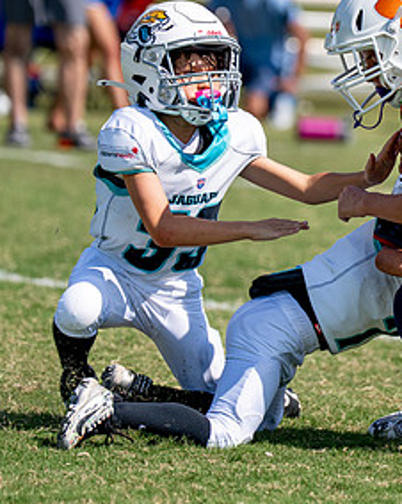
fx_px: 7548
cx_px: 413
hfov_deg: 3.0
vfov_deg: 3.8
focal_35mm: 507
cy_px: 110
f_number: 2.8
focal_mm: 171
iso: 160
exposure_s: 1/4000
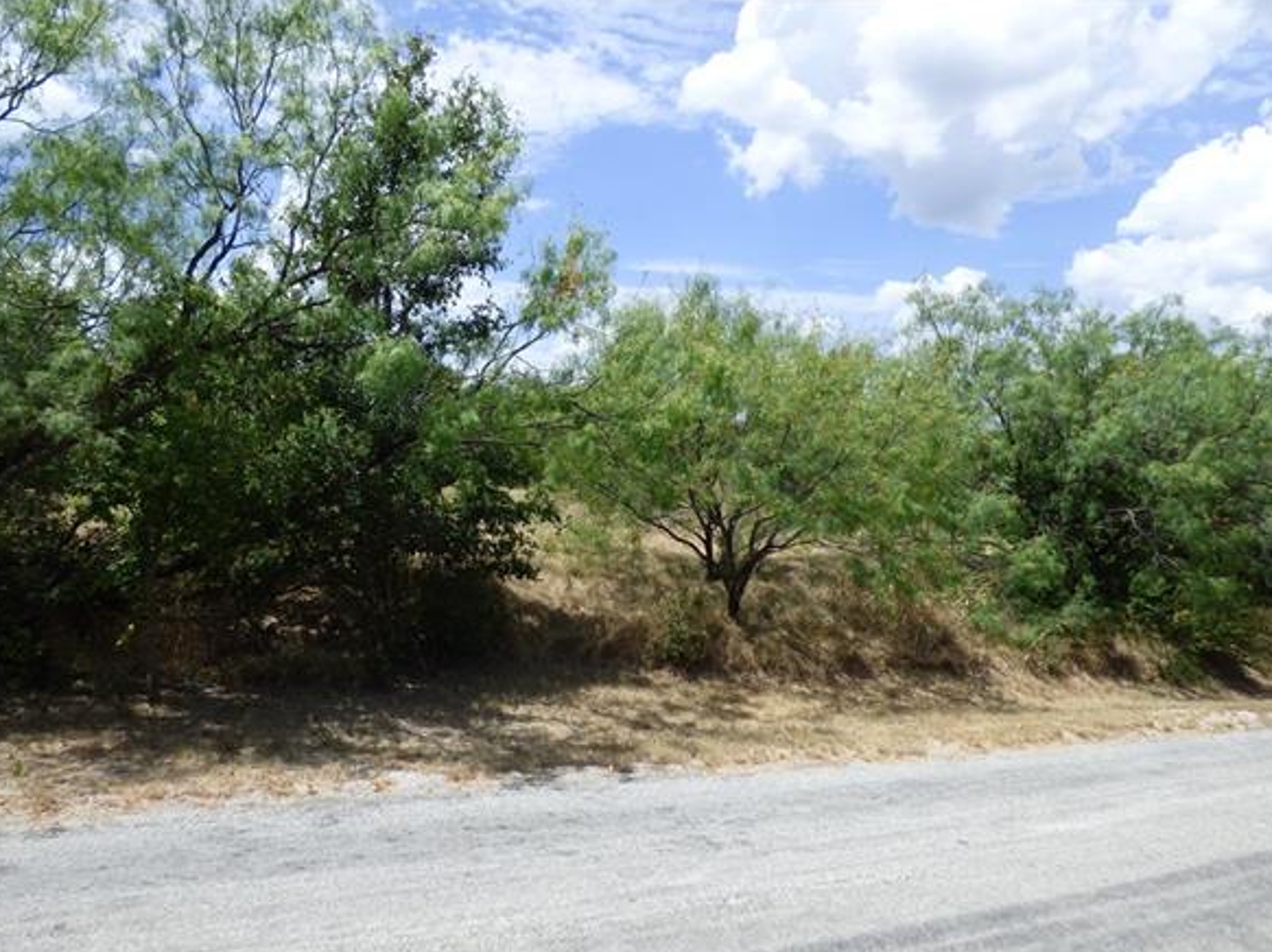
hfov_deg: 76.3
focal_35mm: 22
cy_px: 517
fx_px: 808
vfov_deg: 61.0
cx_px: 584
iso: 100
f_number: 2.8
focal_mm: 3.58
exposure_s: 1/2000
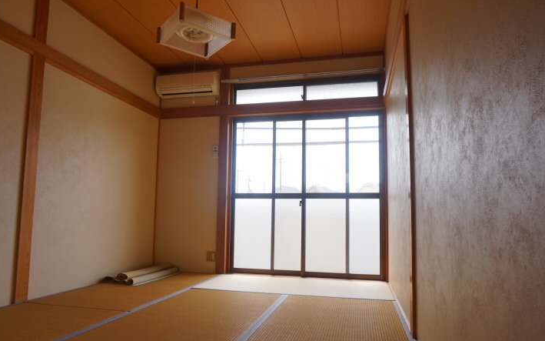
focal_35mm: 25
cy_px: 182
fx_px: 371
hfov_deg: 72.5
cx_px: 270
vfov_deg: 49.2
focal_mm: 16
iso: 100
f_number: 6.3
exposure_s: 1/100
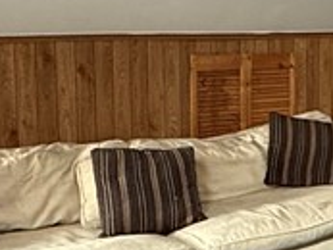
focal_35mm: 83
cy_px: 79
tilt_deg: -4.8
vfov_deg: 17.7
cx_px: 616
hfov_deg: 18.1
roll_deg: -1.9
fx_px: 799
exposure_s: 1/60
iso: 400
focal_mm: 2.22
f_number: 2.2
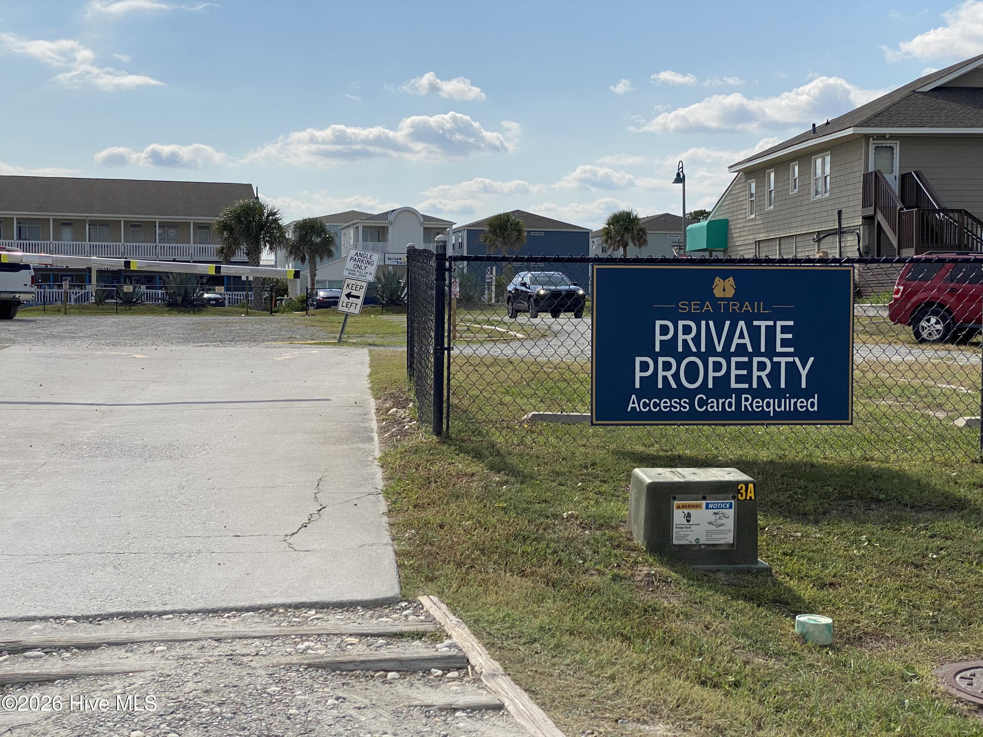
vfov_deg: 28.0
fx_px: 1477
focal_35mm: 52
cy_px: 368
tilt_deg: -2.5
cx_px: 492
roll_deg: -2.0
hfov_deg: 36.8
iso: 20
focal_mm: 6
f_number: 2
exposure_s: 1/3984
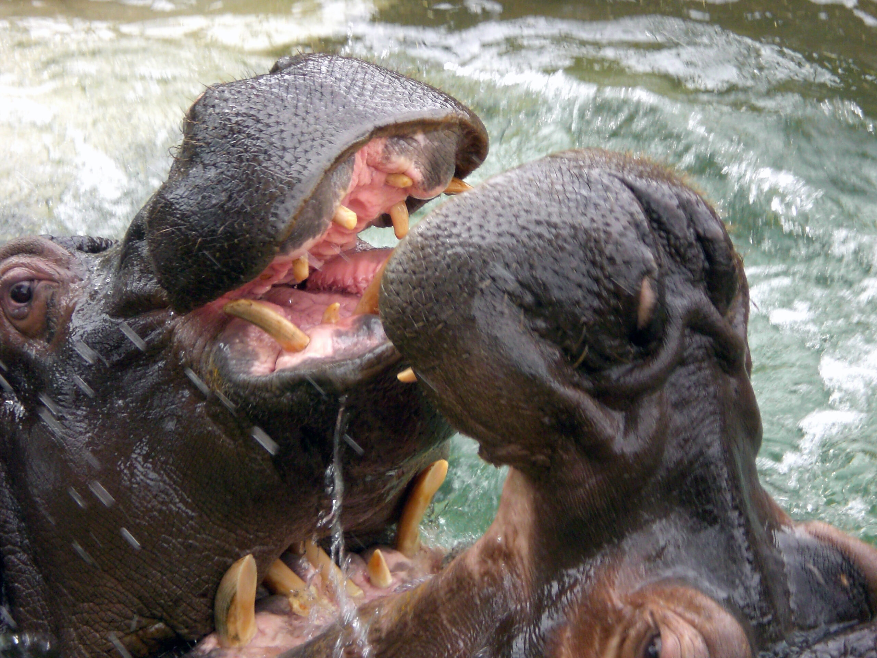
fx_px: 2888
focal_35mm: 114
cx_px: 438
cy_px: 329
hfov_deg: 17.3
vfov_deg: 13.0
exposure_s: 1/125
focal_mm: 18.9
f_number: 5.9
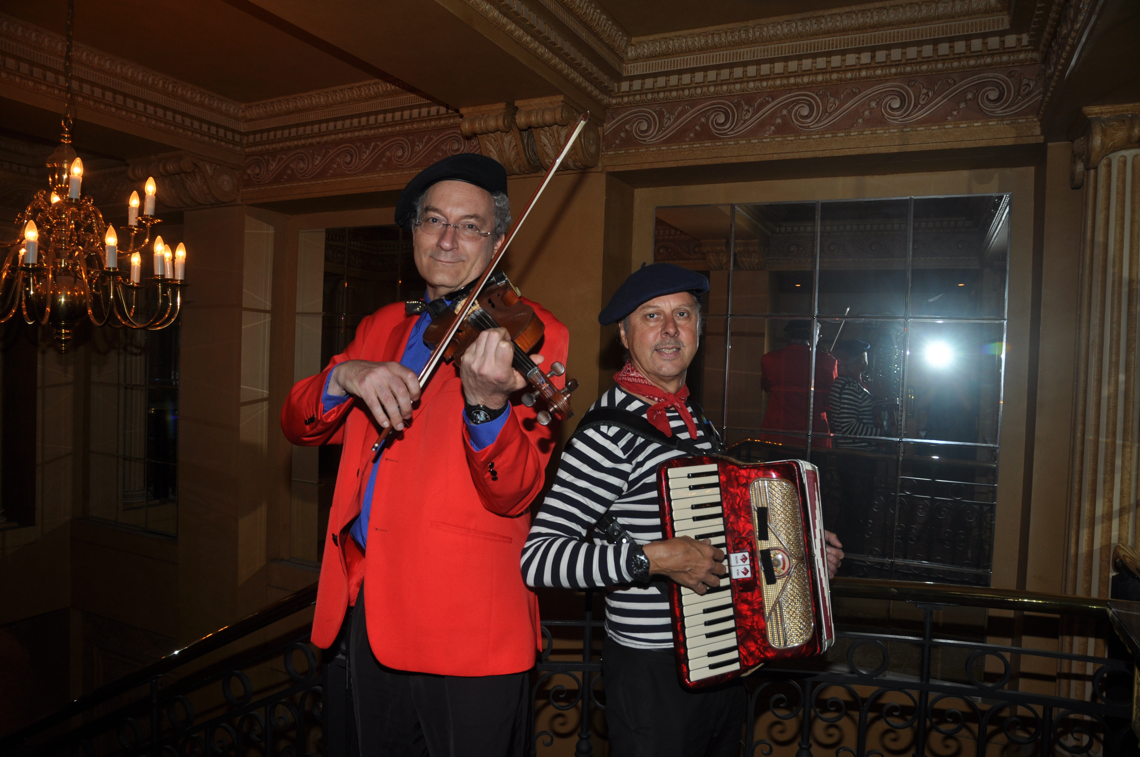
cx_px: 570
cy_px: 378
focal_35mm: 24
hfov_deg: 73.8
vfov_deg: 53.0
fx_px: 759
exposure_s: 1/60
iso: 200
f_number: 4
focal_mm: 16
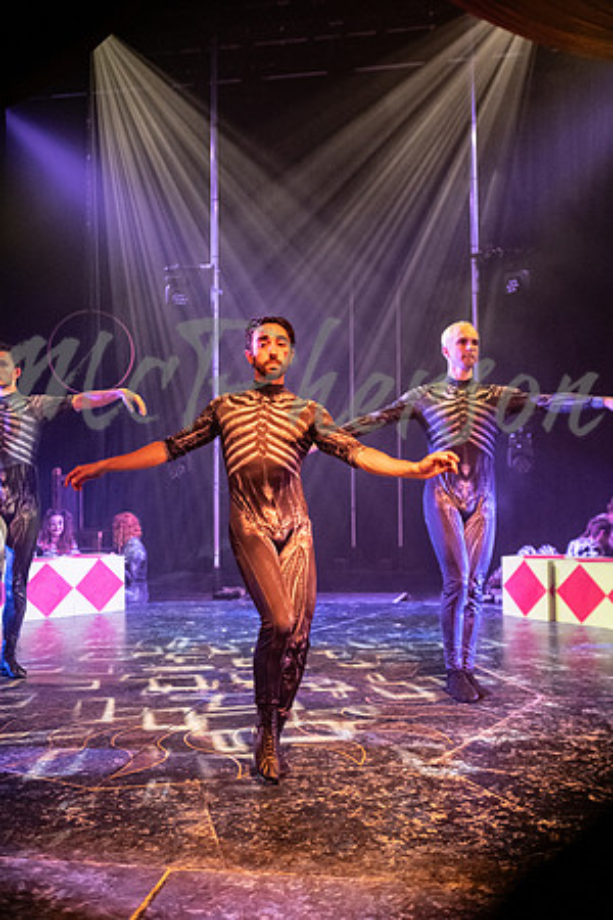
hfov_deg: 37.9
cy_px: 460
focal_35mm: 35
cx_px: 306
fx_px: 894
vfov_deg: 54.4
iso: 5000
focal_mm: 23
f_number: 2
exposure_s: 1/250
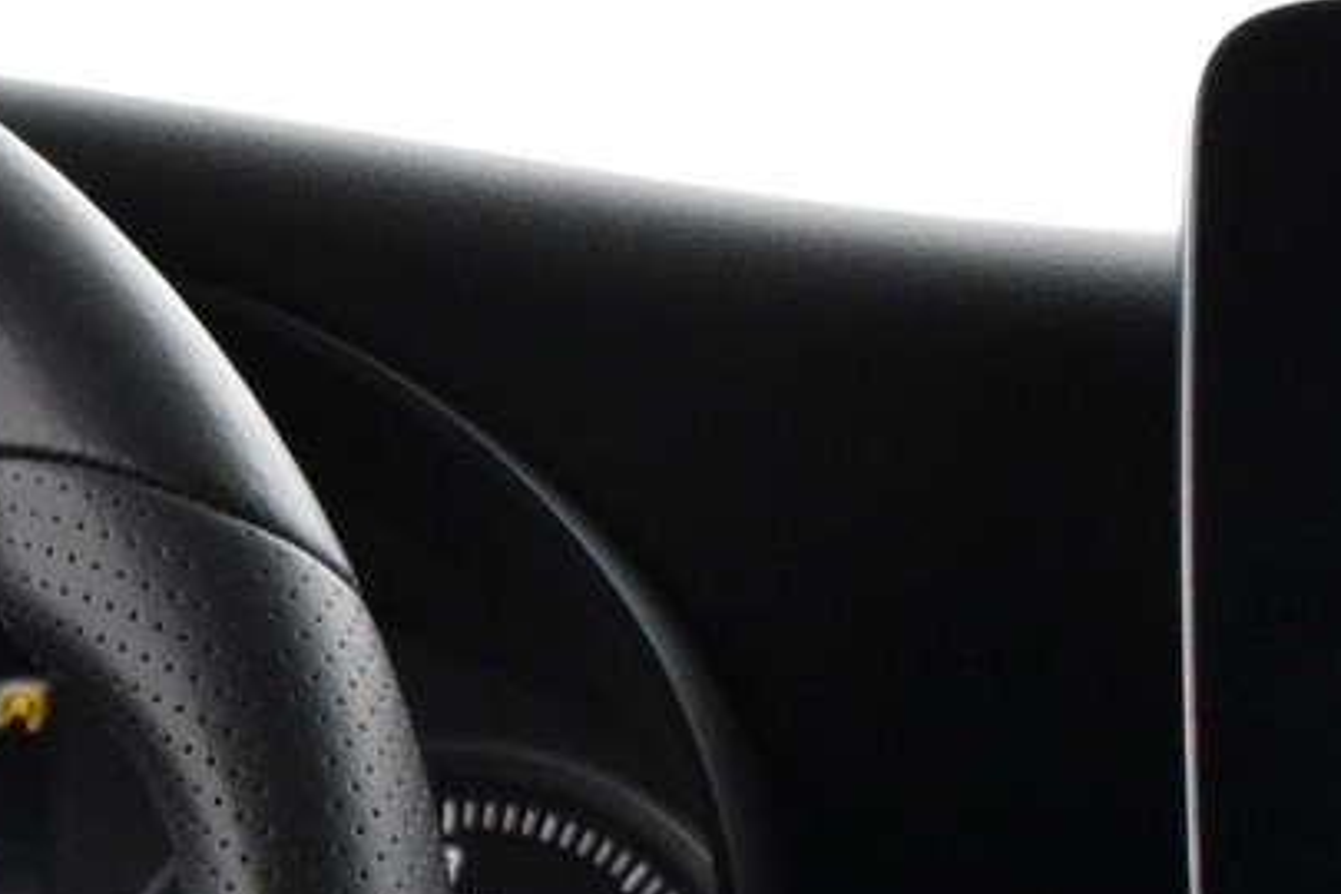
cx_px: -972
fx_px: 6481
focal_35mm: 174
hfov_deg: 11.1
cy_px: 1351
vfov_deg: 7.7
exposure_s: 1/30
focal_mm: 29
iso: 3200
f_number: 4.2
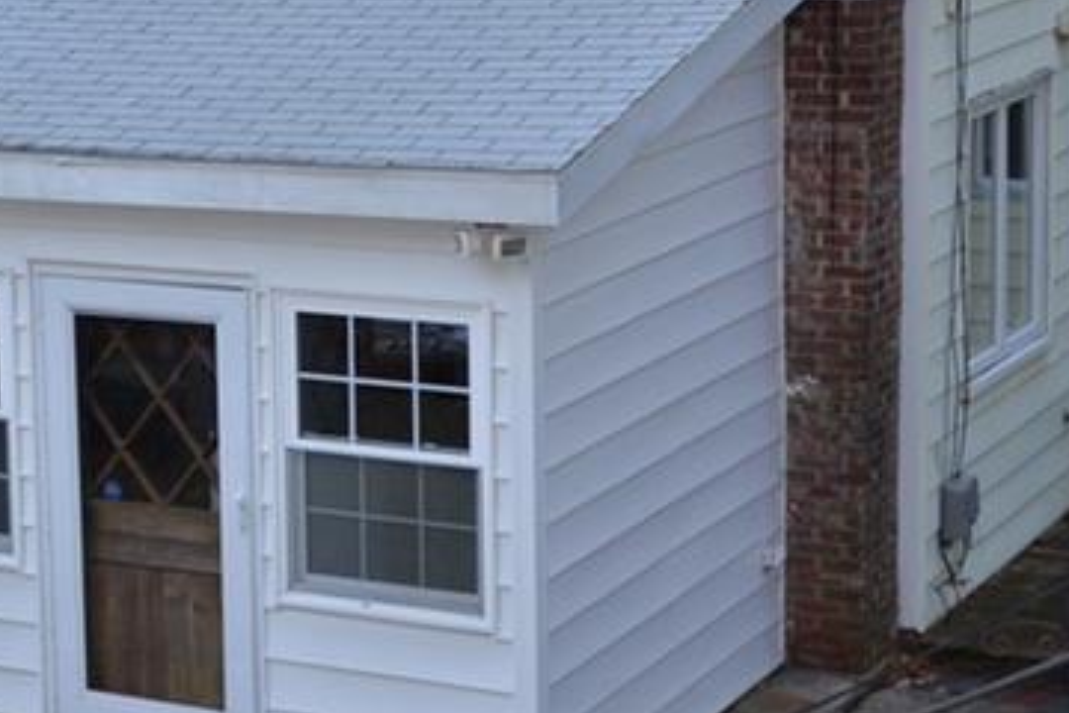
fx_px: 3160
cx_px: -116
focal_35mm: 106
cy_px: 177
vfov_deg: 12.8
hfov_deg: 18.5
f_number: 4
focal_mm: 25
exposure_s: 1/125
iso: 280
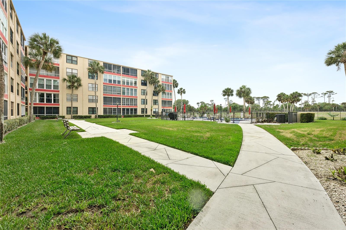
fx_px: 144
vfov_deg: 77.3
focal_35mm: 15
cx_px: 173
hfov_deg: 100.4
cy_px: 115
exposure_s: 1/160
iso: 250
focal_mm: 10
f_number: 6.3
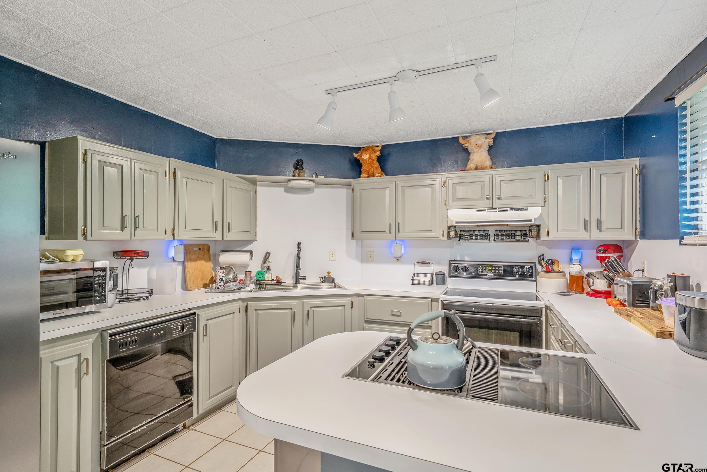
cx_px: 354
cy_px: 236
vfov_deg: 70.4
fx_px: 334
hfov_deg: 93.3
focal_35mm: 17
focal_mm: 17
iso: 800
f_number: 8
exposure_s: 1/6
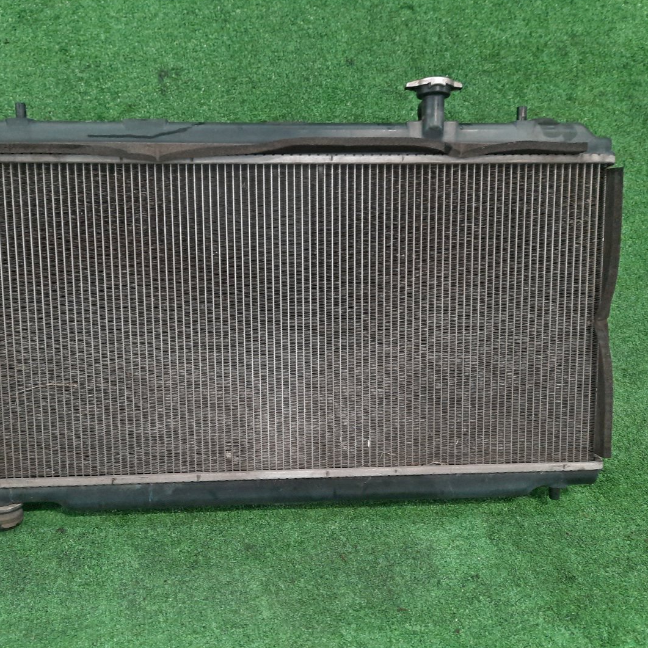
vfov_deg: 54.0
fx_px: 635
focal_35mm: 30
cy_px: 321
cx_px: 293
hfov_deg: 53.9
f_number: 2
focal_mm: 4.6
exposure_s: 1/25
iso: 559
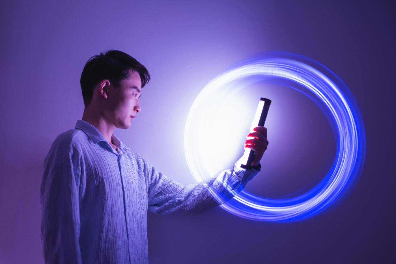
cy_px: 132
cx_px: 198
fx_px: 583
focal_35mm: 53
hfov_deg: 37.5
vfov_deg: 25.5
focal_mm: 35
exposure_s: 1/60
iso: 640
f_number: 1.4
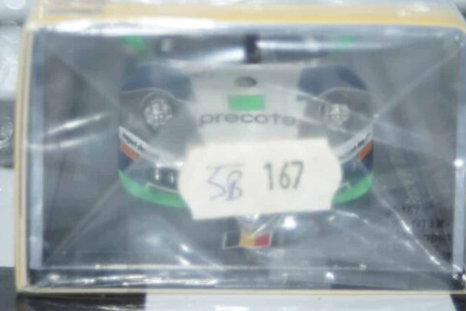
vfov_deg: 10.8
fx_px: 1644
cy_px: 168
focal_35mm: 127
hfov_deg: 16.1
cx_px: 234
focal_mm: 70
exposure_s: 1/80
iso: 250
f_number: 5.6
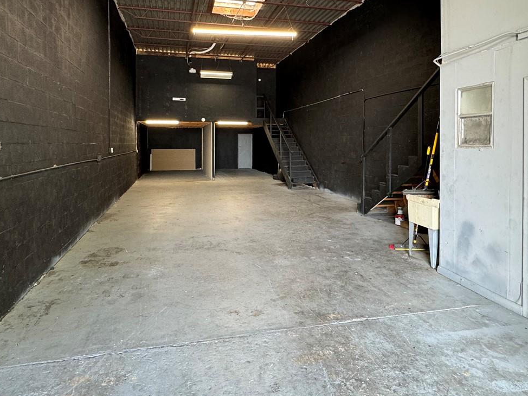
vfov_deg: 58.1
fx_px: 351
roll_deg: -0.1
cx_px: 262
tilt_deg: -0.7
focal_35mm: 23
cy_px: 147
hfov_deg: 73.9
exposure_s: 1/60
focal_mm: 2.22
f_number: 2.2
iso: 250
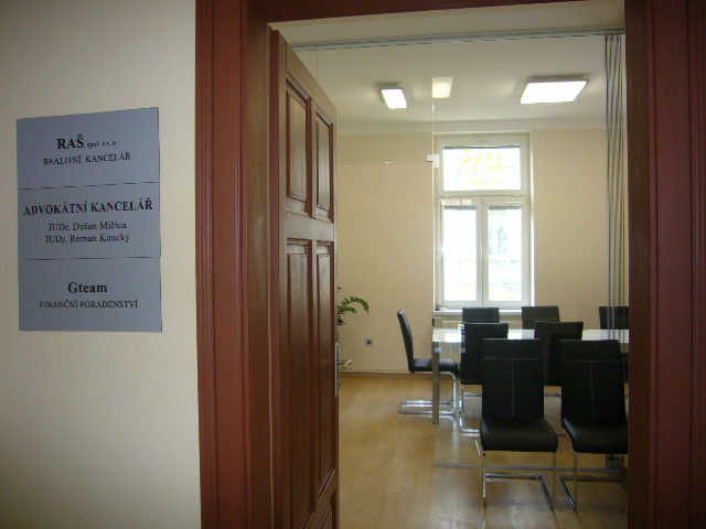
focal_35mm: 28
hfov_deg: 63.4
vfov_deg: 49.7
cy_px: 264
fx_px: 571
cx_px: 353
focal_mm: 4.6
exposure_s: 1/30
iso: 100
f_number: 2.8
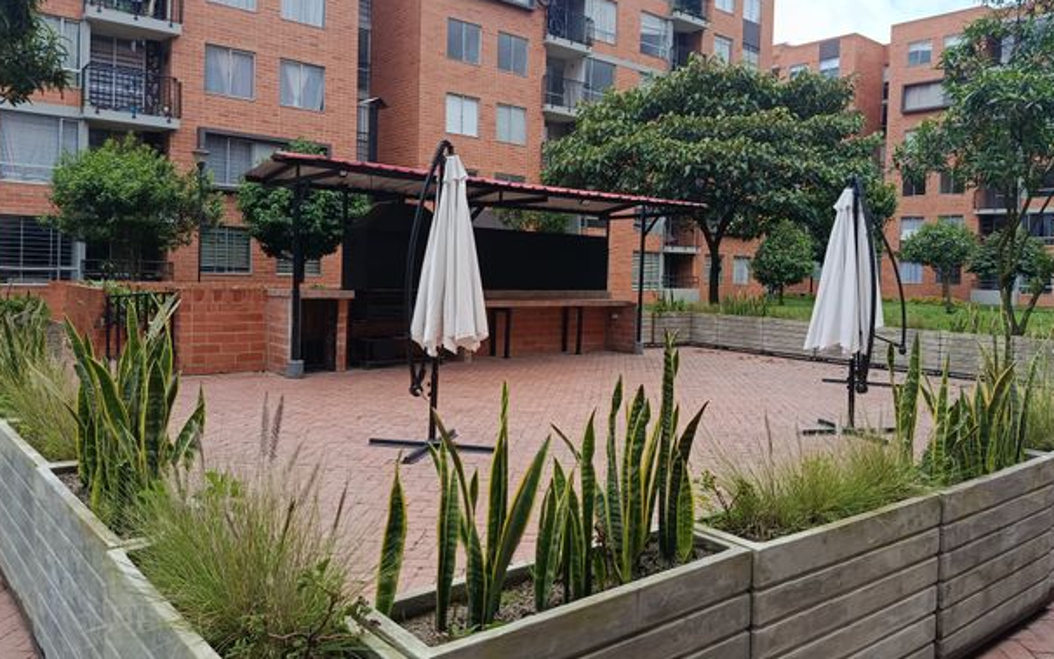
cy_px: 290
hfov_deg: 66.3
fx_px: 804
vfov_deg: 44.5
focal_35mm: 28
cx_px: 571
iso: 50
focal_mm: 5.24
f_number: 1.7
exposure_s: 1/294
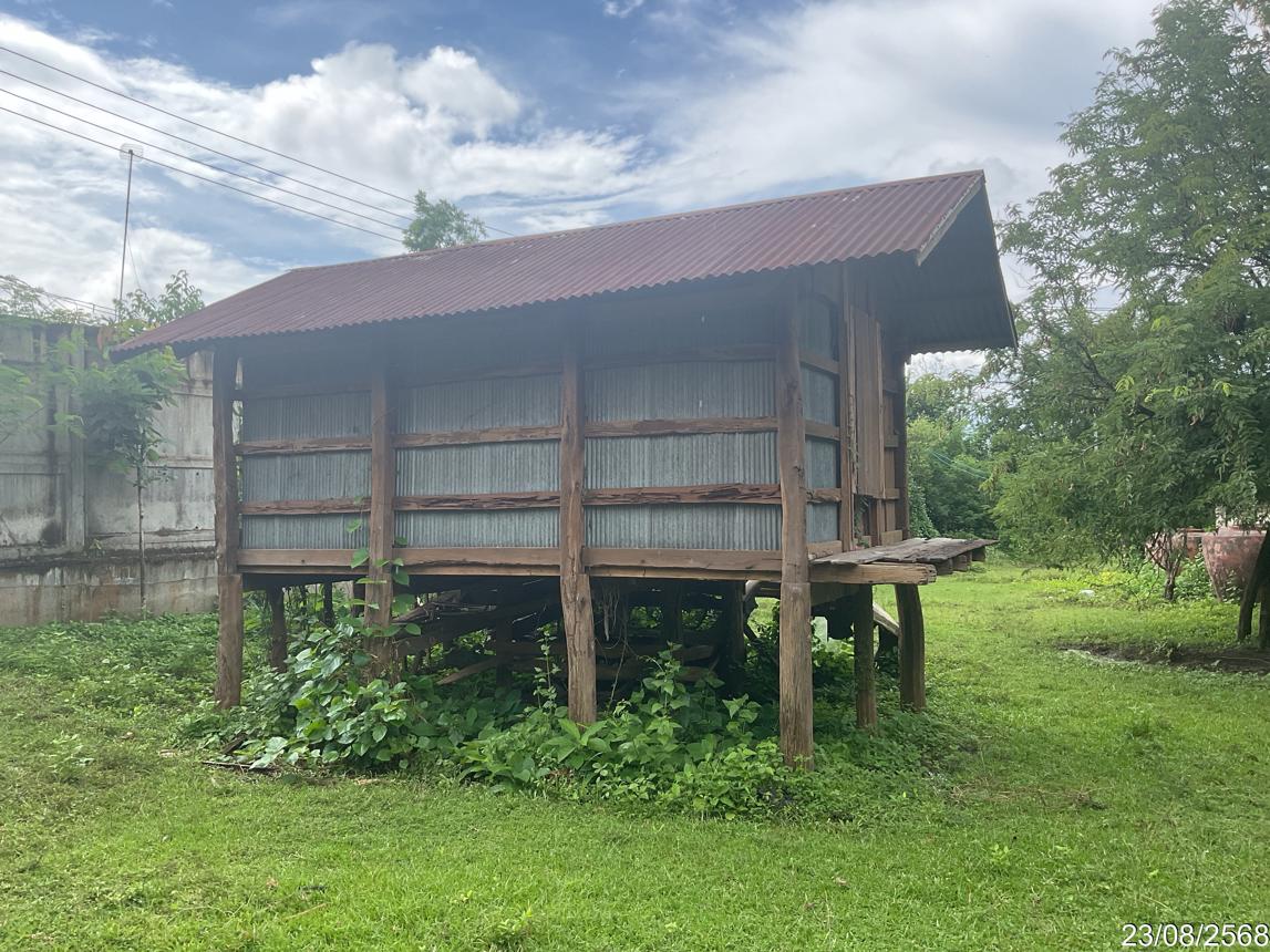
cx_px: 635
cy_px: 476
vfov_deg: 48.2
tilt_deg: +1.2
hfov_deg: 61.7
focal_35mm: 29
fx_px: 1064
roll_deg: +1.1
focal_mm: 3
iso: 16
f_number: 1.8
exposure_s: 1/683
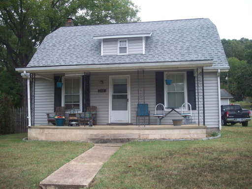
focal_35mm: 37
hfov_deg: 50.1
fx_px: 269
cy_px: 94
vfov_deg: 38.7
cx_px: 126
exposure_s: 1/246
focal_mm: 6.2
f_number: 2.8
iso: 80
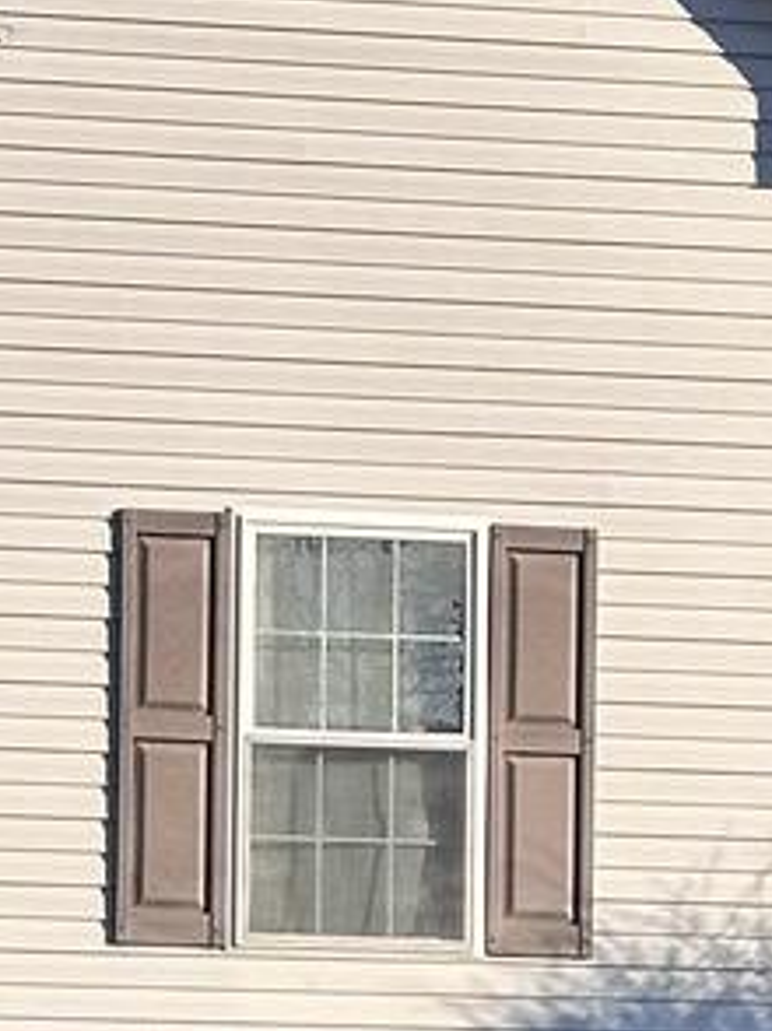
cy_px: 1157
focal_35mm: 251
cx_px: 474
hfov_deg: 5.9
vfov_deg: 7.8
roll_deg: -1.0
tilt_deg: +2.9
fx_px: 7475
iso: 64
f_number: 1.78
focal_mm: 6.86
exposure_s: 1/3155
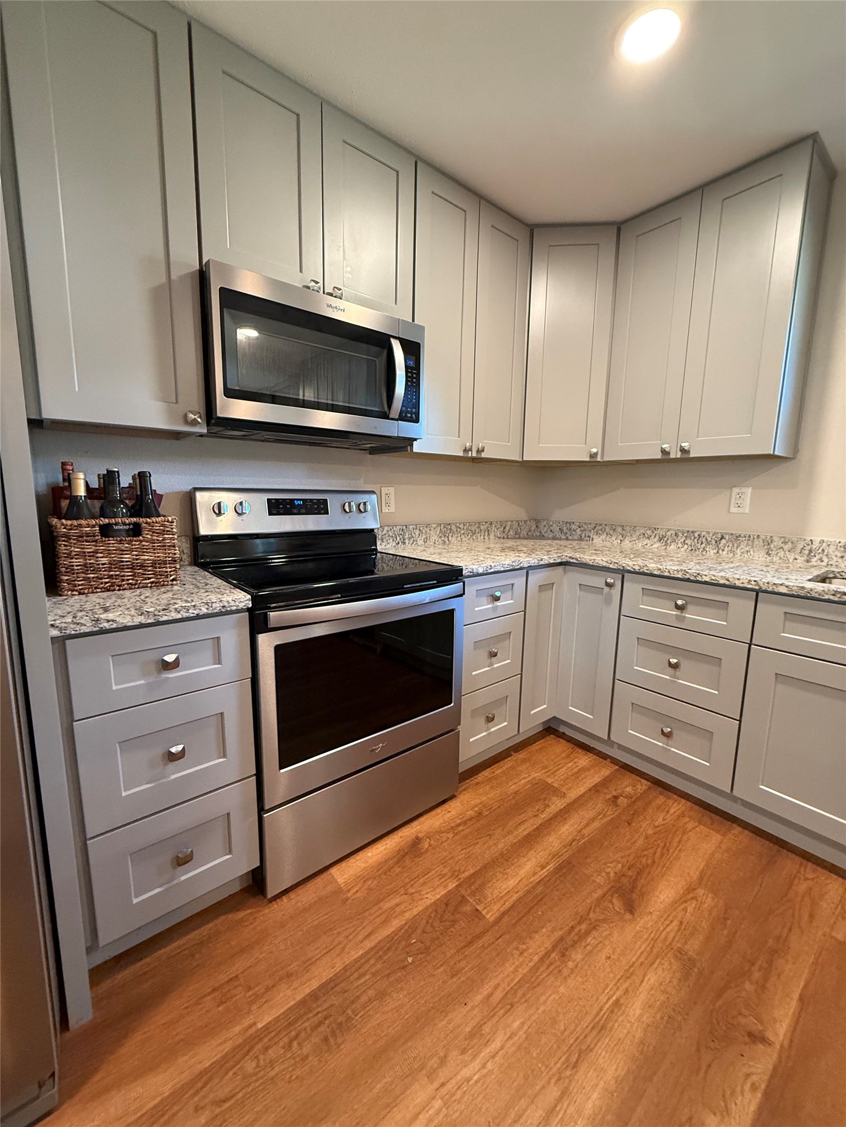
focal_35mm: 14
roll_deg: -1.2
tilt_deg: -9.0
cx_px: 423
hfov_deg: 85.7
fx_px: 456
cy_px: 564
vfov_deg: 102.1
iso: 500
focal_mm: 2.22
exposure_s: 1/60
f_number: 2.2
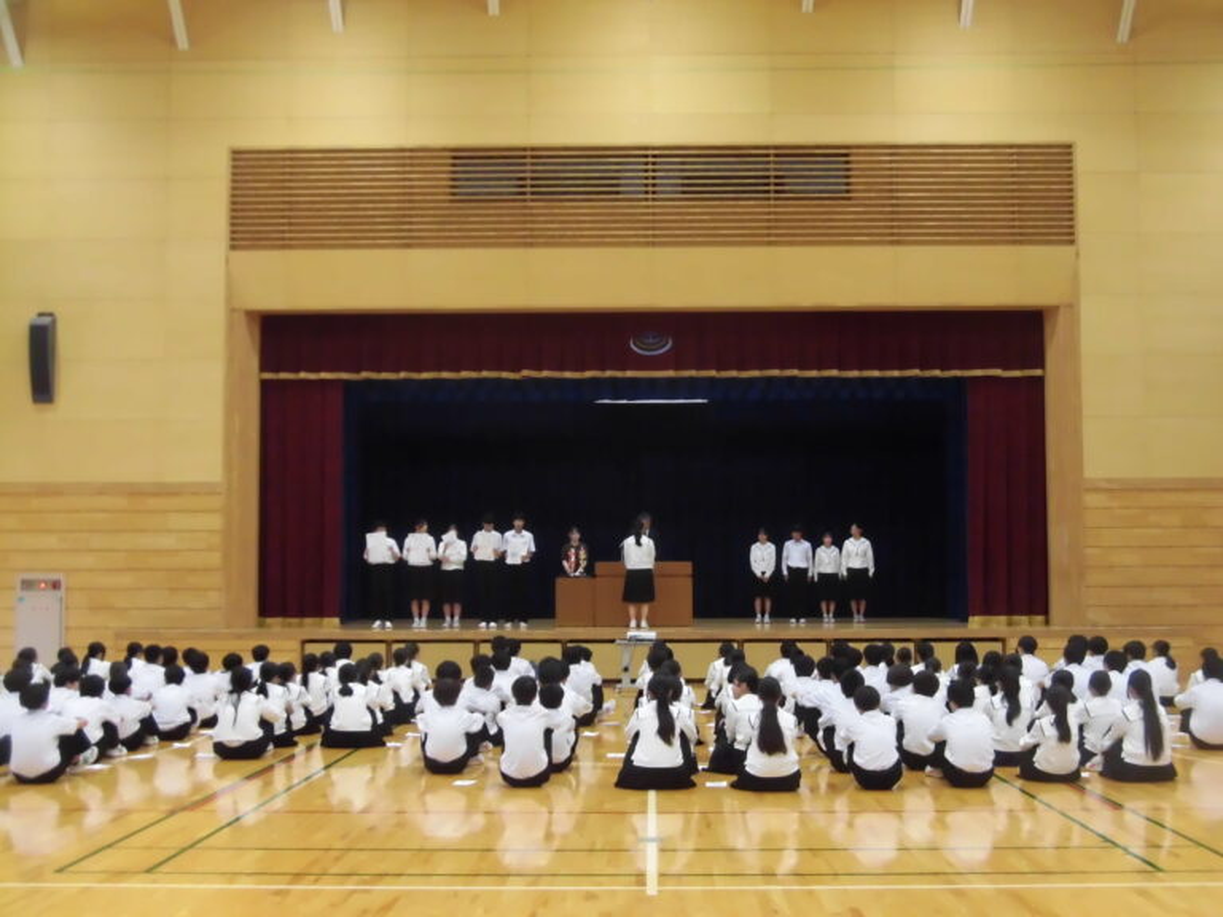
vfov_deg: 28.6
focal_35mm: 51
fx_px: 1802
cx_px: 612
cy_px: 458
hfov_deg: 37.5
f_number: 4
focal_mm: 9.16
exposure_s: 1/50
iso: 640
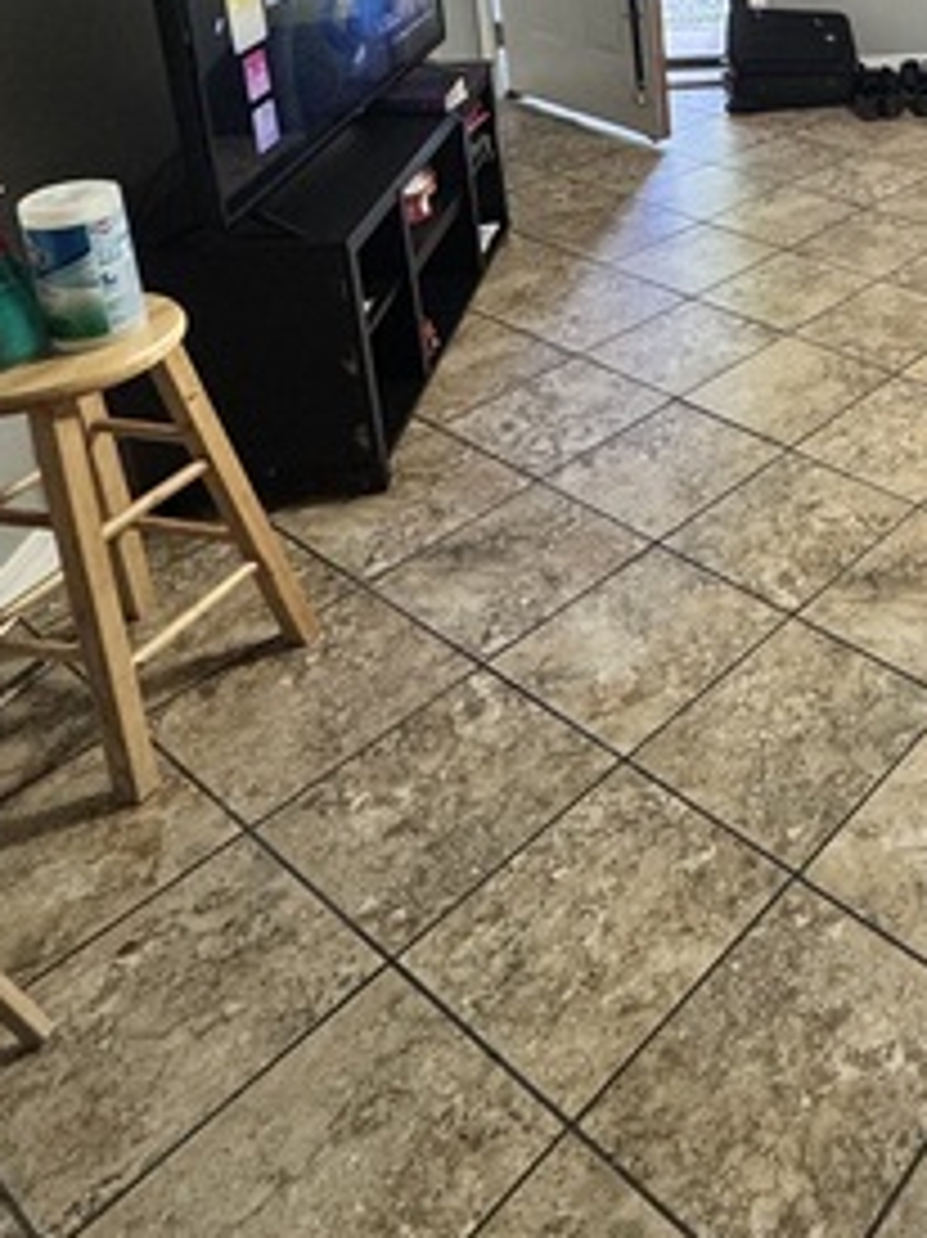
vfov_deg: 46.4
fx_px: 1215
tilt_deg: -15.4
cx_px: 1102
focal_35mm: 34
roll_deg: -0.7
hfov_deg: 34.0
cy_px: 38
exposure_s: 1/60
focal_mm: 2.22
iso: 200
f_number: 2.2
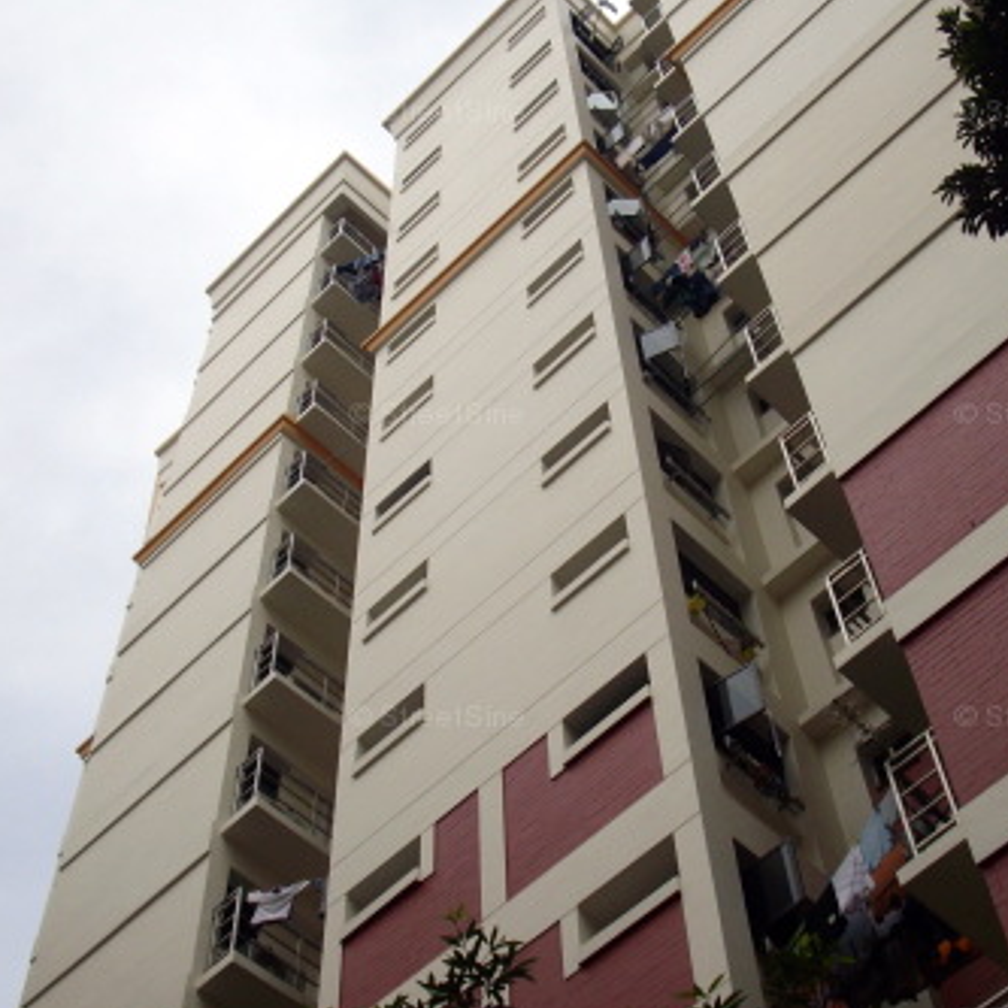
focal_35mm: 54
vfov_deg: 31.6
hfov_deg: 31.6
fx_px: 1779
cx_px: 575
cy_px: 418
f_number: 5.6
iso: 80
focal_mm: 6.2
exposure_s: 1/250
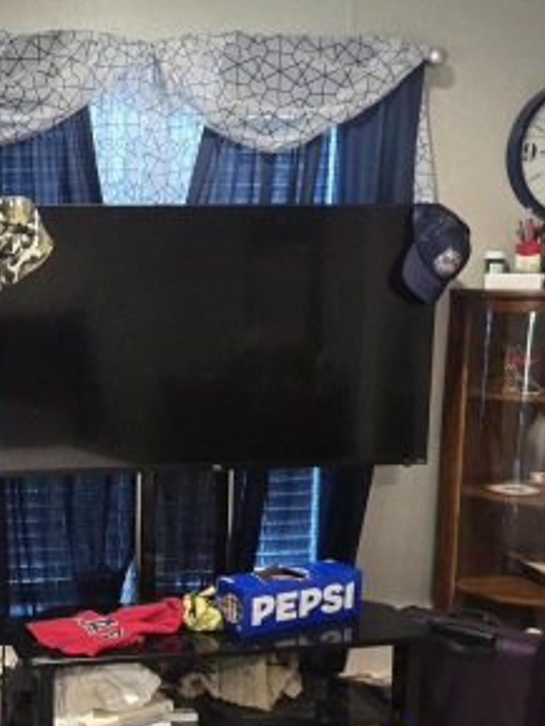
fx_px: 1112
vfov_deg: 35.9
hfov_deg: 26.1
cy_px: 458
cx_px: 3
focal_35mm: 53
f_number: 1.7
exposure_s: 1/60
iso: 640
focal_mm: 6.3
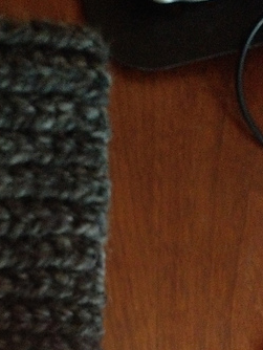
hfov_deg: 21.5
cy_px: 327
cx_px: 26
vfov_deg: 27.7
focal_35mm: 67
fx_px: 678
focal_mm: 4.28
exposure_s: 1/15
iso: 800
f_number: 2.4
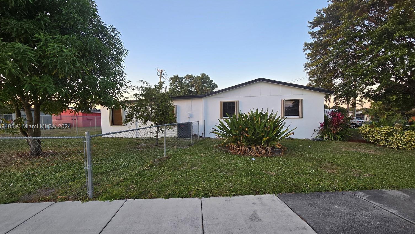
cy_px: 127
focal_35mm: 15
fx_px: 165
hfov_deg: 103.0
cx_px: 203
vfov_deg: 70.4
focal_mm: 2.2
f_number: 2.2
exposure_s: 1/120
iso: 64
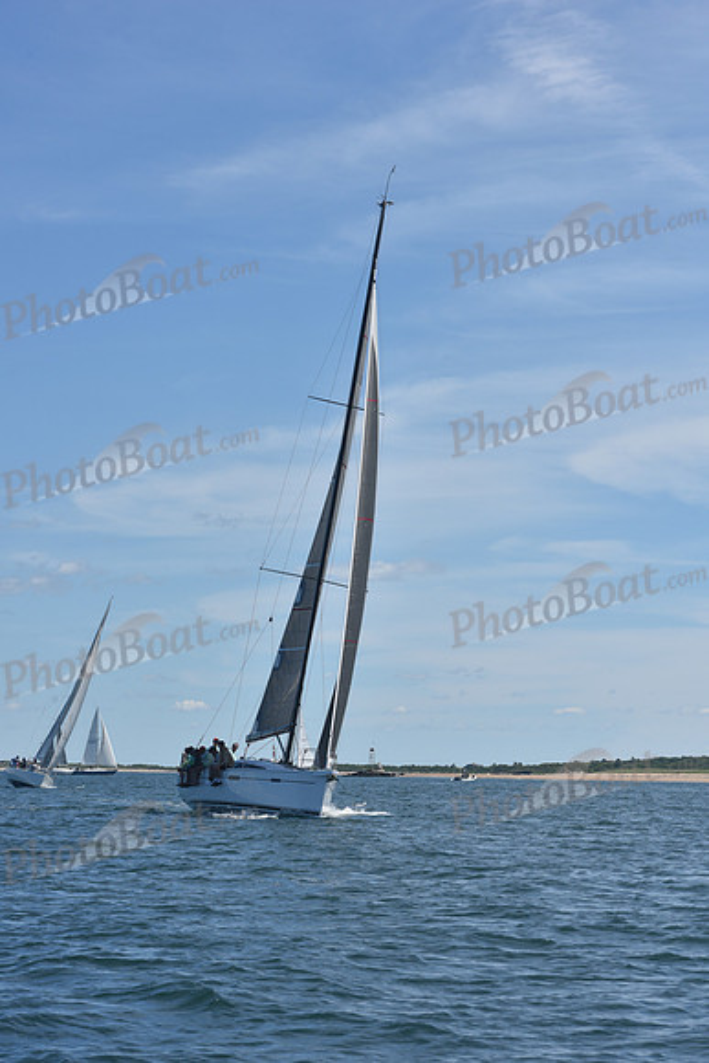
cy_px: 532
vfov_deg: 20.4
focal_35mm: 100
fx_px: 2952
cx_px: 354
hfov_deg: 13.7
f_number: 11
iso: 250
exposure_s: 1/800
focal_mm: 100
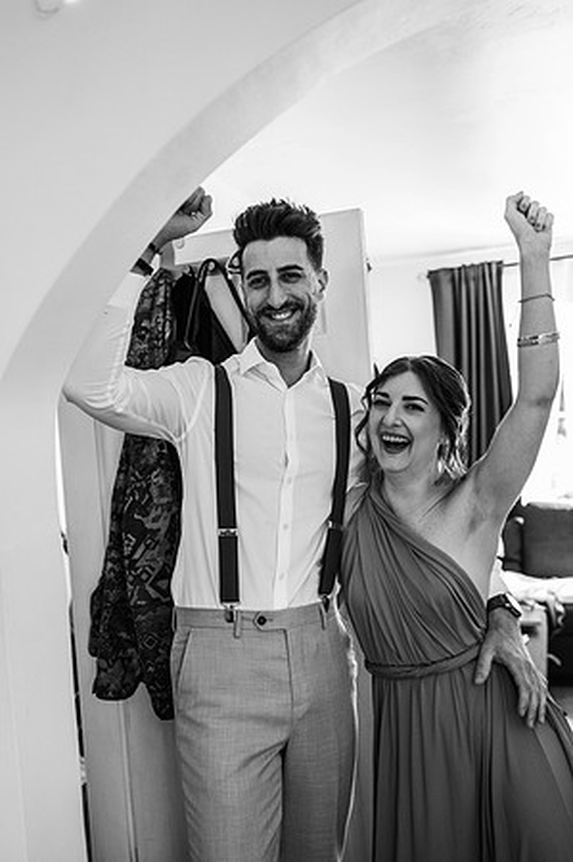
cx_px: 286
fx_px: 837
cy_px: 431
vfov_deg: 54.5
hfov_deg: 37.8
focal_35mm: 35
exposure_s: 1/200
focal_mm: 35
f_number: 2.5
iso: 900
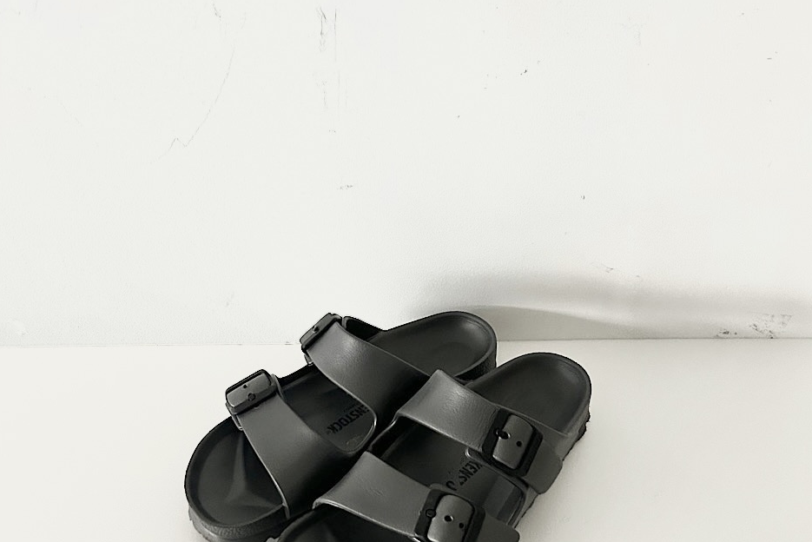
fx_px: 835
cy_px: 426
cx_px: 405
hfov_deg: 51.9
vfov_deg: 34.9
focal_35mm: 37
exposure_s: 1/60
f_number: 1.5
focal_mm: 5.7
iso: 320
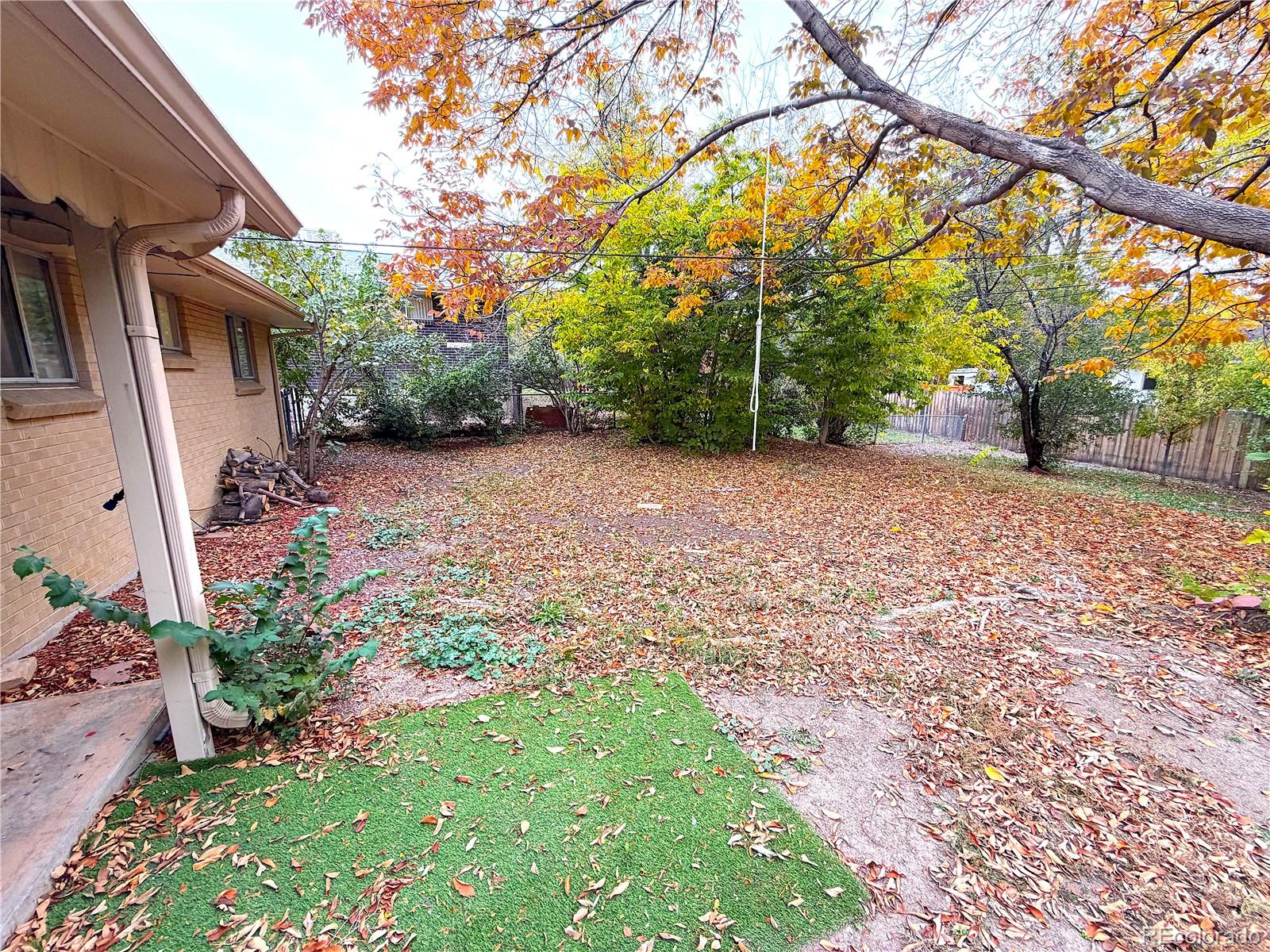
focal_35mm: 14
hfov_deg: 102.1
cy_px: 476
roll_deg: +0.6
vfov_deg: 85.7
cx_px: 635
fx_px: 514
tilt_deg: -11.2
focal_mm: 2.22
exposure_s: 1/121
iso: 125
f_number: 2.2
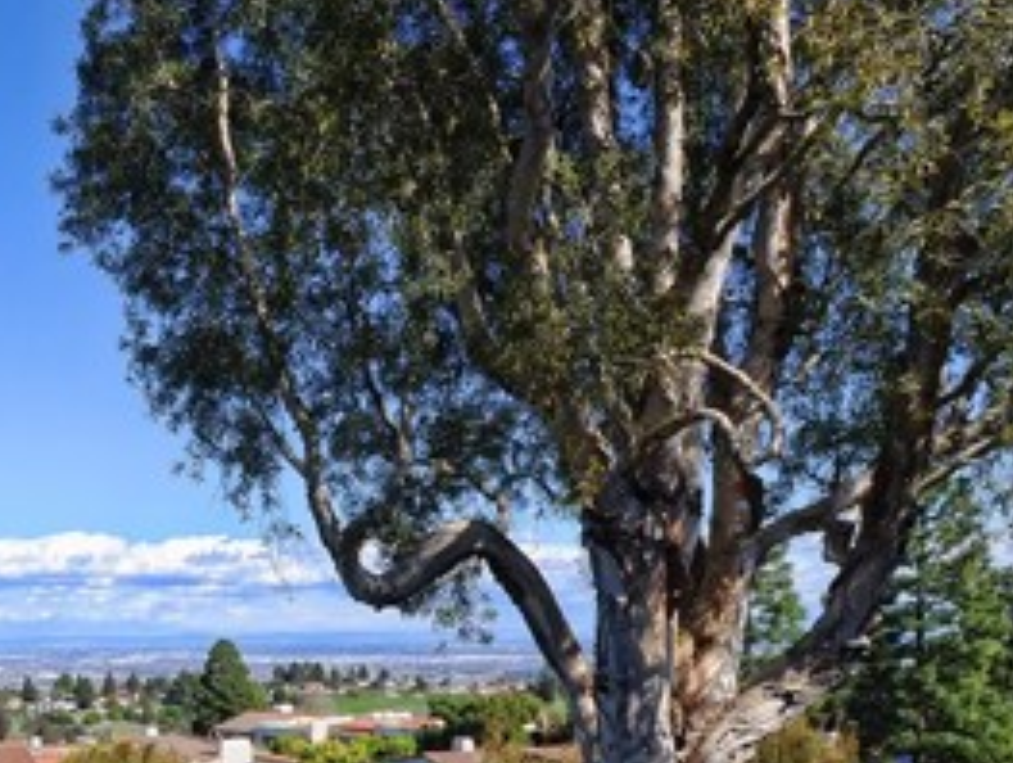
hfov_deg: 46.2
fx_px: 1026
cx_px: 58
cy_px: 661
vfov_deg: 38.5
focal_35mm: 35
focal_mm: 10
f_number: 14
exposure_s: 1/200
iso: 200
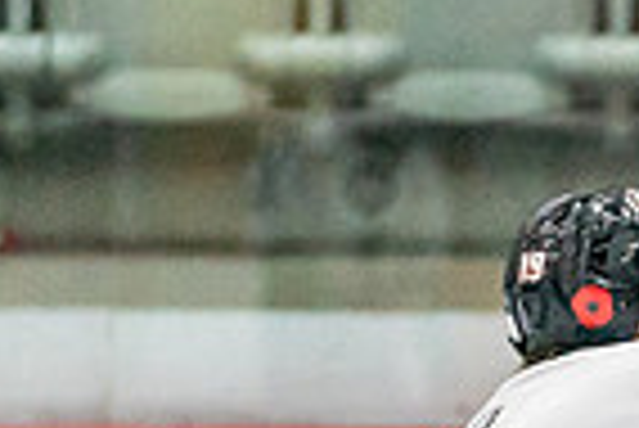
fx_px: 17448
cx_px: 760
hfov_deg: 2.1
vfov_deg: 1.4
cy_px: 1071
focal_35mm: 982
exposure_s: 1/1250
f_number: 2.8
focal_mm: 131
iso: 3200
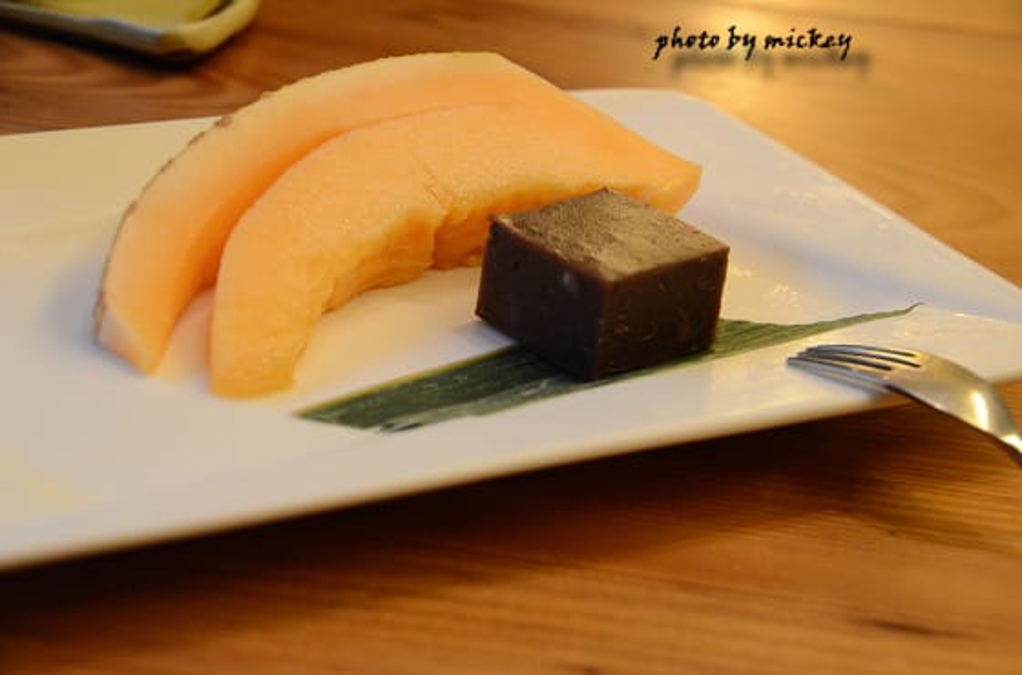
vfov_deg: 15.1
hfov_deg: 22.7
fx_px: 2548
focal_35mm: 90
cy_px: 338
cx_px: 511
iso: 3200
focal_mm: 60
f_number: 7.1
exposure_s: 1/40
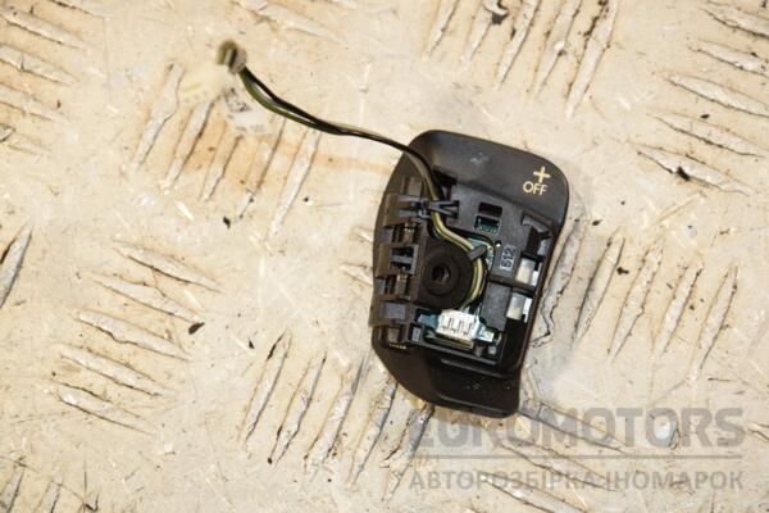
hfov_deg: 13.0
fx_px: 3364
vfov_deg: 8.7
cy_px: 256
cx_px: 384
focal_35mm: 158
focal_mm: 105
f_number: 8
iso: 800
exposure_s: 1/200
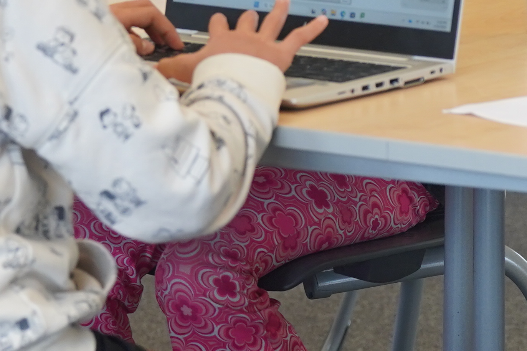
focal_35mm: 306
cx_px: 50
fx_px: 4479
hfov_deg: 6.7
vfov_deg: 4.5
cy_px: -35
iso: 800
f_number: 4
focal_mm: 70
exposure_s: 1/160
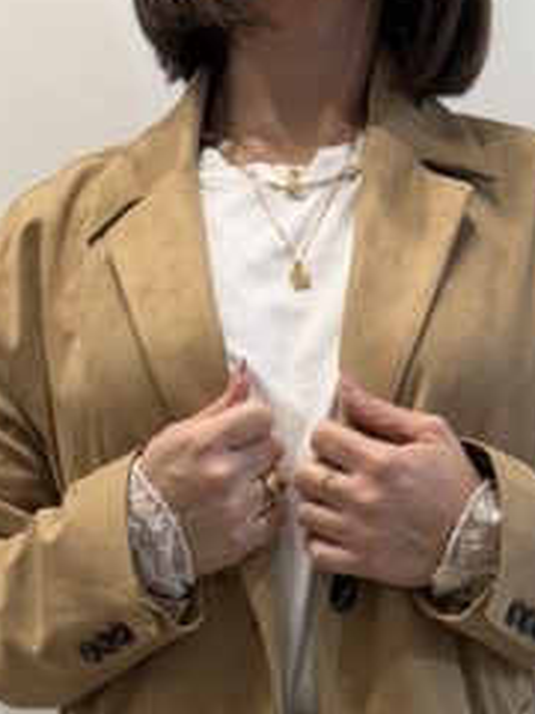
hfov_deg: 18.4
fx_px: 1649
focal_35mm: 80
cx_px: 354
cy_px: 1122
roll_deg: -2.5
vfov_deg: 20.3
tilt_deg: -19.3
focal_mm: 6.76
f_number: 1.78
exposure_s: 1/100
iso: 125
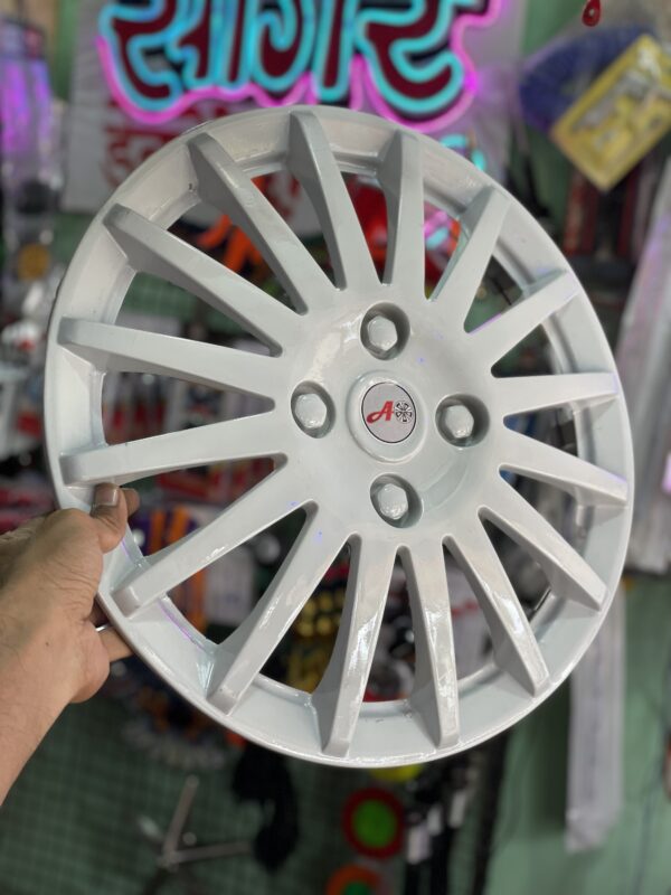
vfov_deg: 36.8
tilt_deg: -5.8
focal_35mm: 52
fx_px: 1344
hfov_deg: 28.0
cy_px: 448
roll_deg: -7.7
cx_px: 336
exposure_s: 1/100
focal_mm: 6
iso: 80
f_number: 2
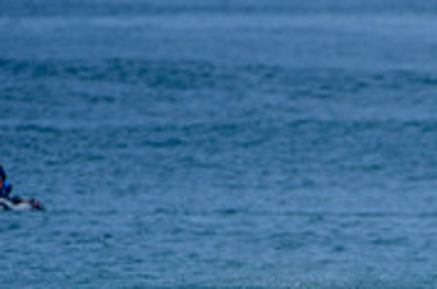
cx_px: 486
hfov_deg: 1.3
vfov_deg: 0.8
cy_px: 454
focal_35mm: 1633
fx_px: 19787
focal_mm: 500
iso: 160
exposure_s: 1/2000
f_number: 5.6
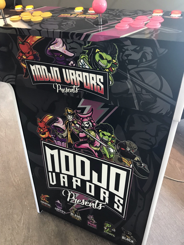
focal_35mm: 28
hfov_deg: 49.7
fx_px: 198
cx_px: 92
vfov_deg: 63.4
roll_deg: -0.8
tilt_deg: -30.9
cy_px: 122
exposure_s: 1/17
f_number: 1.8
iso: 64
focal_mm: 3.99
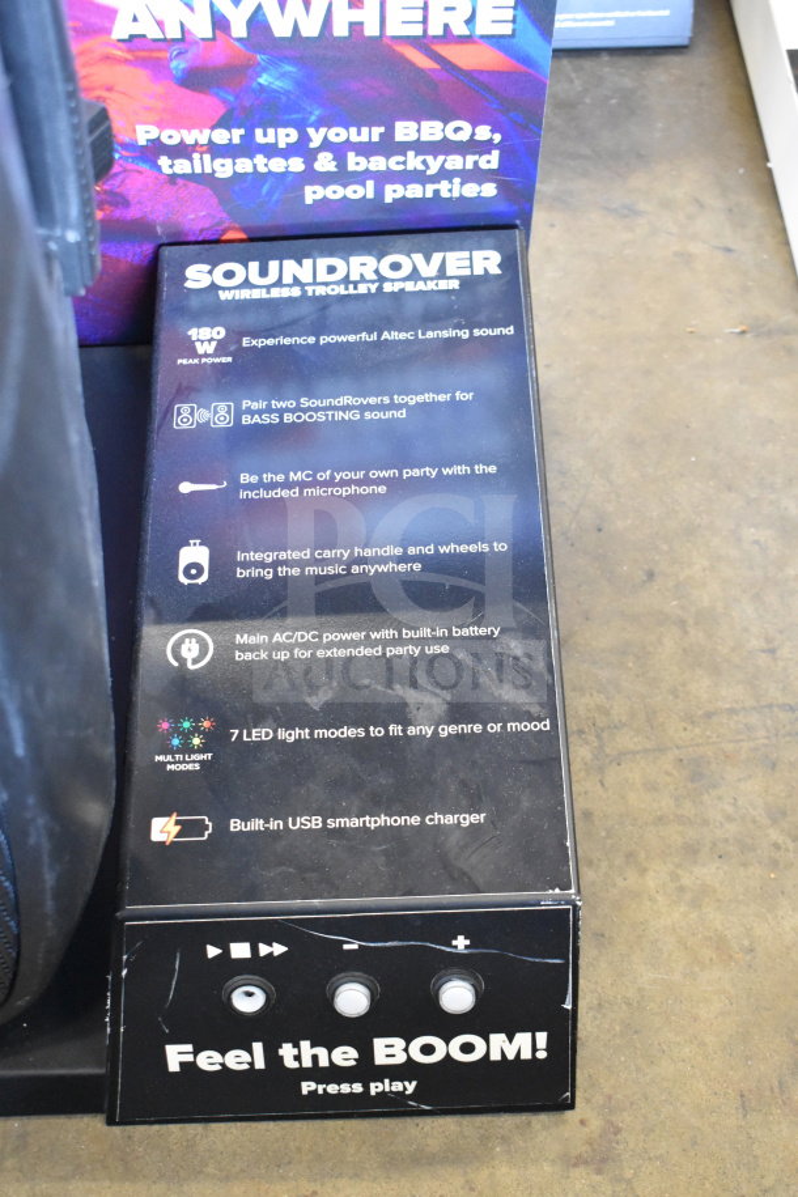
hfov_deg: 26.5
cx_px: 399
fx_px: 1696
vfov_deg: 38.9
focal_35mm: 51
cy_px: 598
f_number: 4.5
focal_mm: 34
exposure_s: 1/50
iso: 5000
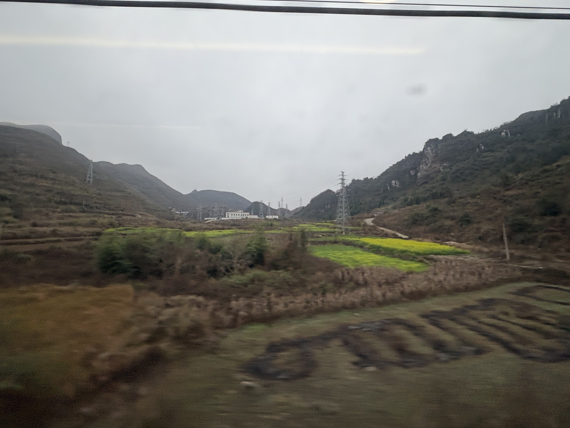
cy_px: 181
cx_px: 291
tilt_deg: +5.7
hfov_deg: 91.0
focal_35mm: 17
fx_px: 280
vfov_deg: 74.3
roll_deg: -0.1
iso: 80
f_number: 2.2
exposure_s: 1/99
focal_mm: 2.22
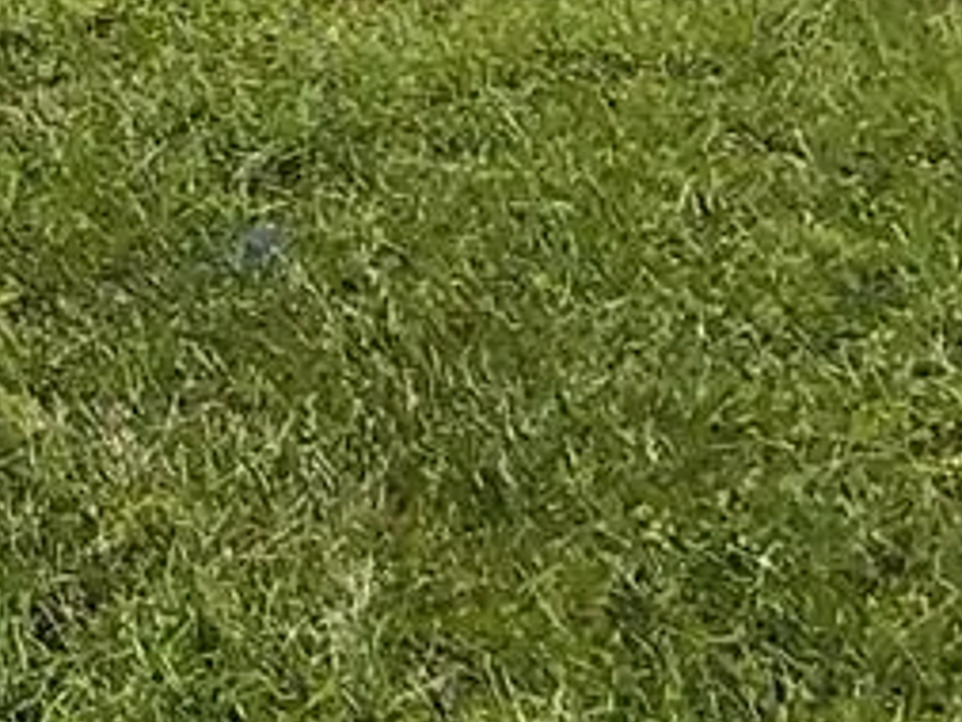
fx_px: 2808
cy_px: -1201
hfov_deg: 15.0
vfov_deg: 11.3
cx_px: -1072
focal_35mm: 101
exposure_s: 1/2089
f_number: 2.2
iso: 101
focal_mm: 2.13
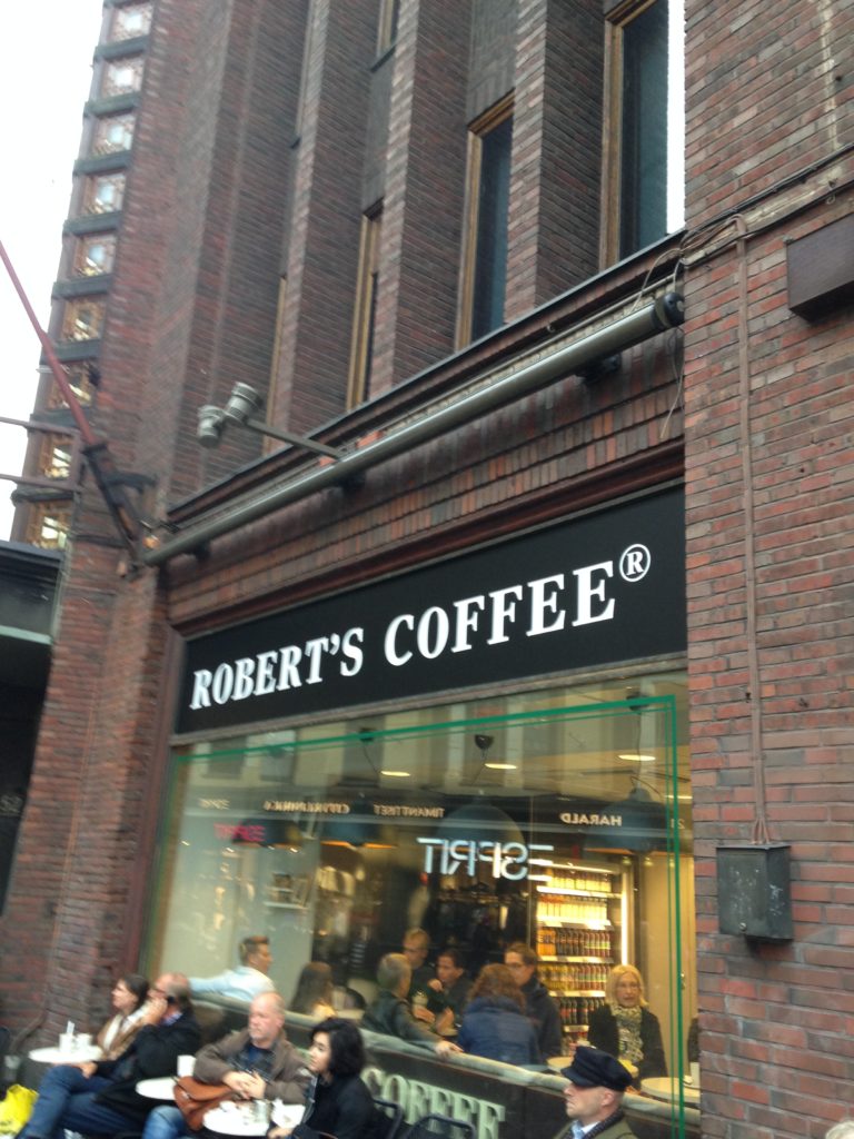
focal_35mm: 33
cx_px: 427
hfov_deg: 42.9
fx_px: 1086
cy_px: 570
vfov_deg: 55.4
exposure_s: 1/20
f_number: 2.4
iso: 100
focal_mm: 4.12
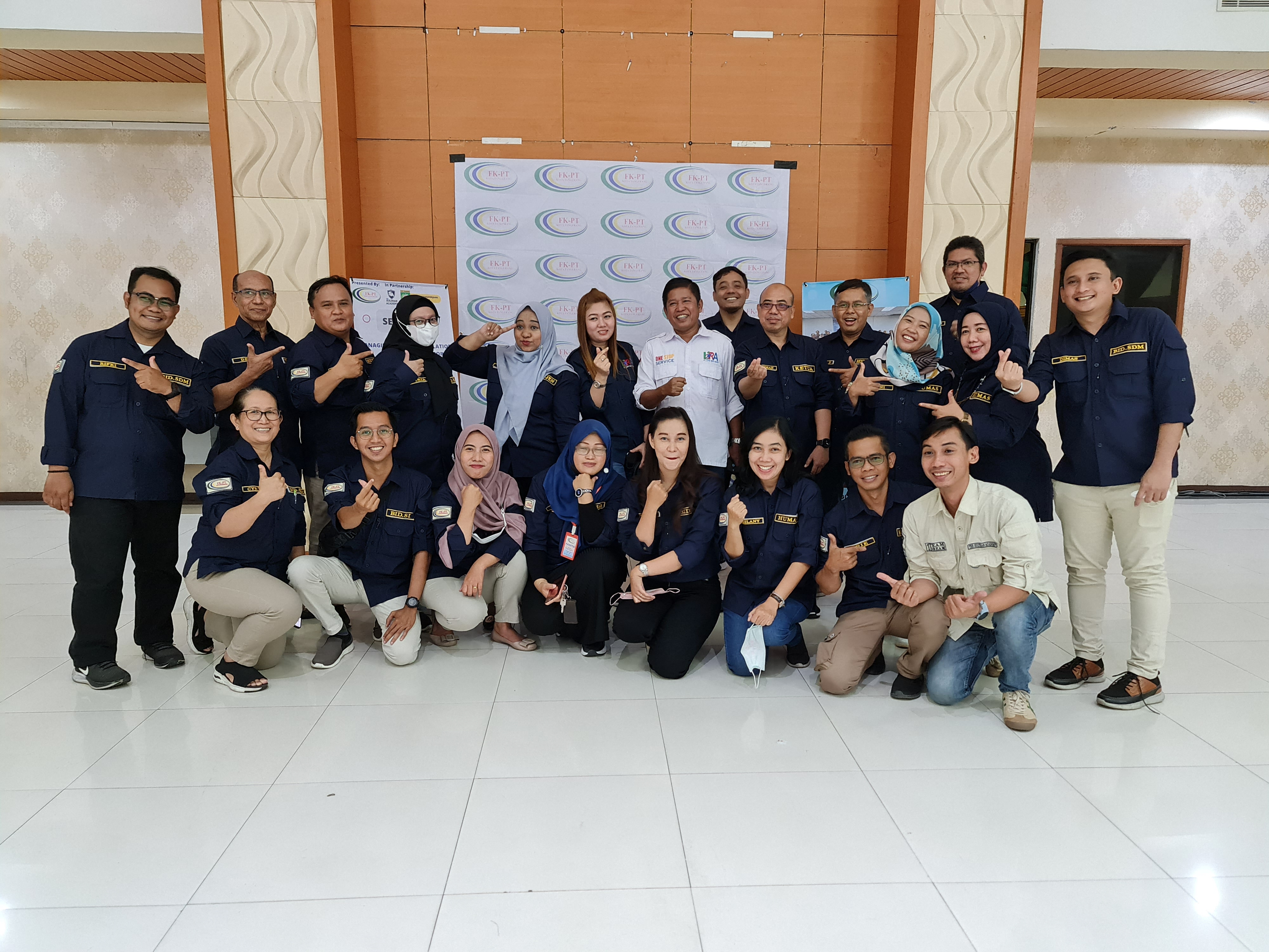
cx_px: 634
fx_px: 916
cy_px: 476
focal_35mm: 25
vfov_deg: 54.9
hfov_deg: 69.4
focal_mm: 7
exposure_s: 1/50
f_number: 1.8
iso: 800
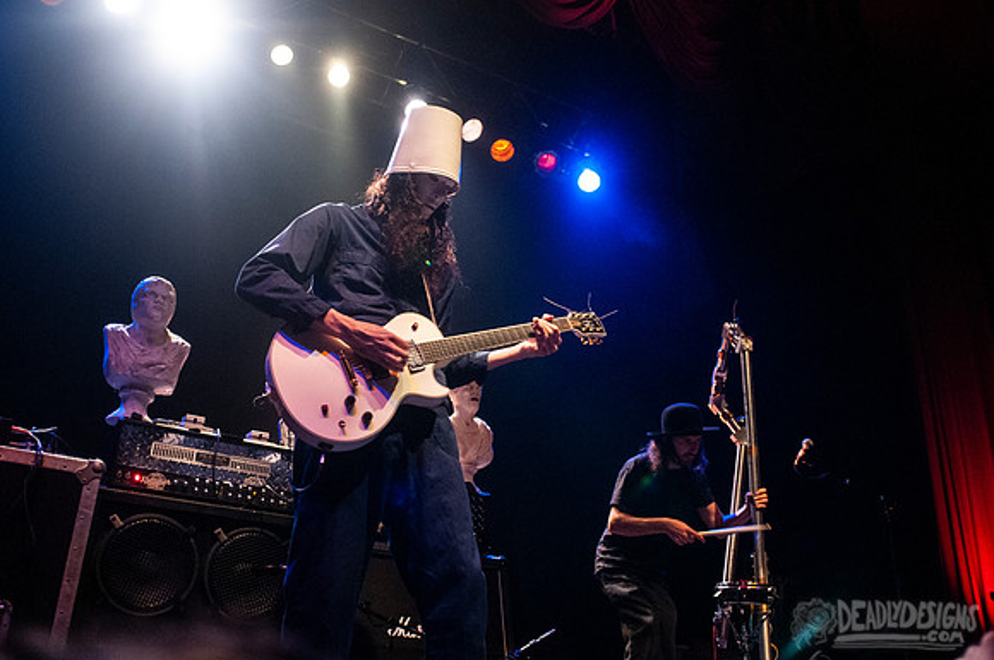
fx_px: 827
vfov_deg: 43.5
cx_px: 497
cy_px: 330
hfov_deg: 62.0
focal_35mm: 30
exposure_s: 1/60
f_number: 2.8
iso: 1600
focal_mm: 20
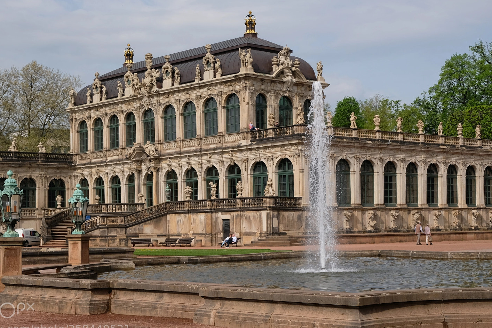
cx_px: 227
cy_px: 171
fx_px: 943
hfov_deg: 29.2
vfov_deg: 19.7
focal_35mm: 69
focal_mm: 40.7
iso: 200
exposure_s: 1/600
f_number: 8
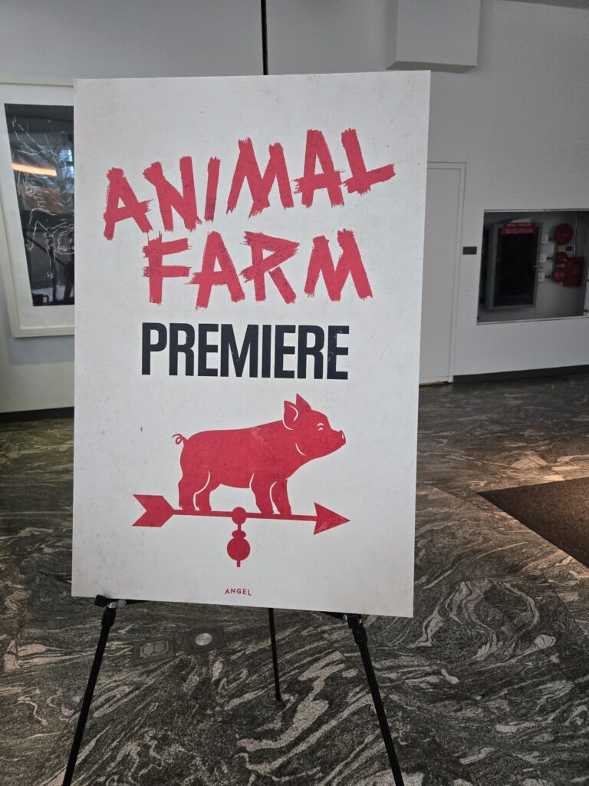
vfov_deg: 73.9
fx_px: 522
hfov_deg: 58.9
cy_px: 393
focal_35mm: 23
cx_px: 294
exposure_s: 1/120
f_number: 1.8
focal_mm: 5.4
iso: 640
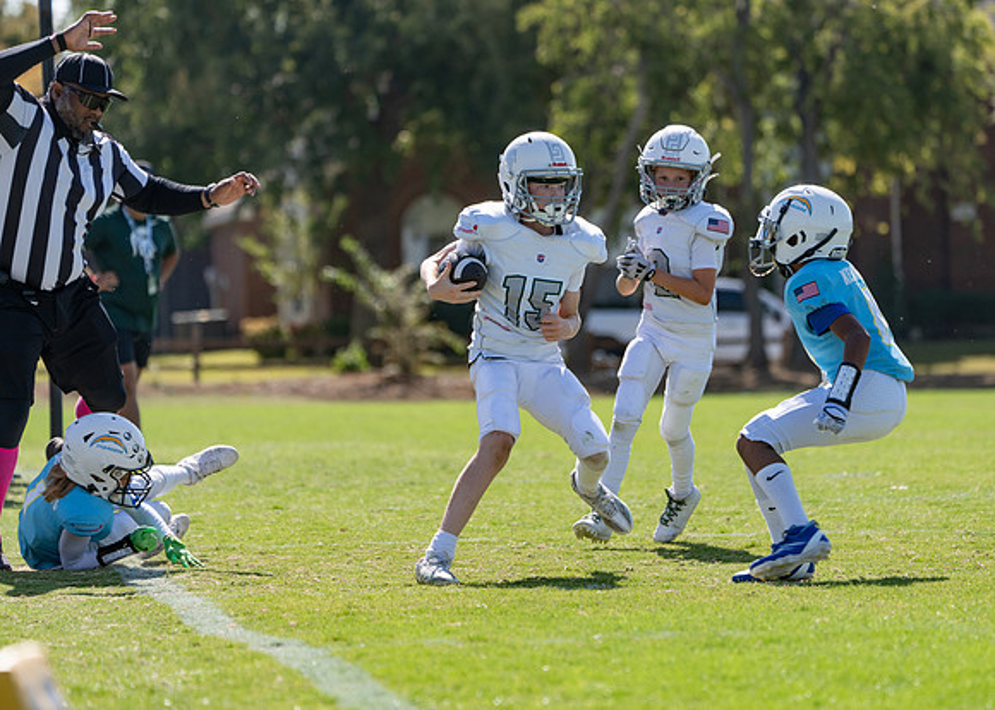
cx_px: 533
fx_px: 7878
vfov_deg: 5.2
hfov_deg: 7.2
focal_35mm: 279
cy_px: 355
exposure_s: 1/1000
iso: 200
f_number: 5.6
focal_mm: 265
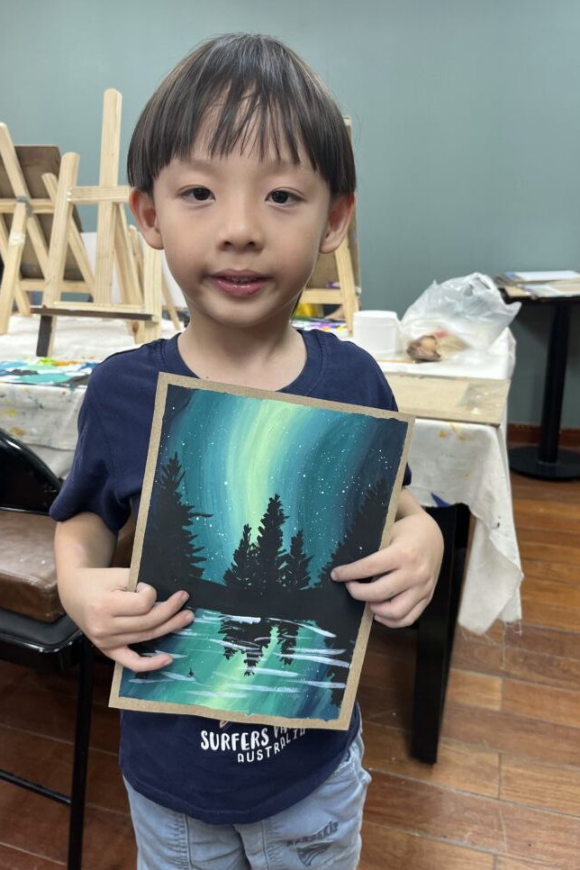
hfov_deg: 46.4
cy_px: 429
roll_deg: +1.1
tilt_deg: -17.8
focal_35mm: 28
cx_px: 275
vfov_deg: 65.5
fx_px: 677
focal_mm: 5.1
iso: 100
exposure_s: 1/100
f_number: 1.6
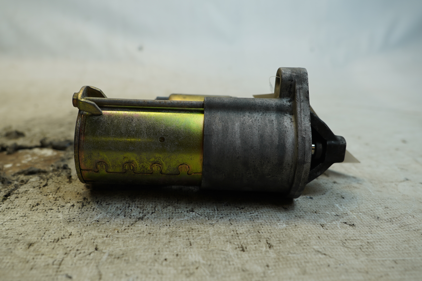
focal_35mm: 31
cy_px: 140
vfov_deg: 42.3
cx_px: 211
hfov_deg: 60.3
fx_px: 363
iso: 100
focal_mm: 21
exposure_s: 1/60
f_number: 4
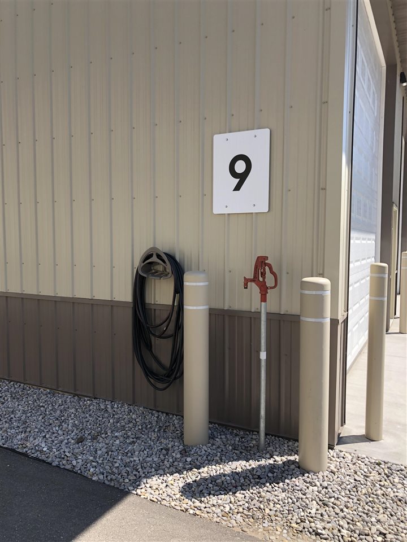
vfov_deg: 63.4
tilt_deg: -5.5
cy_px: 271
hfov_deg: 49.7
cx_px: 204
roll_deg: -1.2
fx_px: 439
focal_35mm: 28
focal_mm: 4
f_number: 1.8
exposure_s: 1/1297
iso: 20
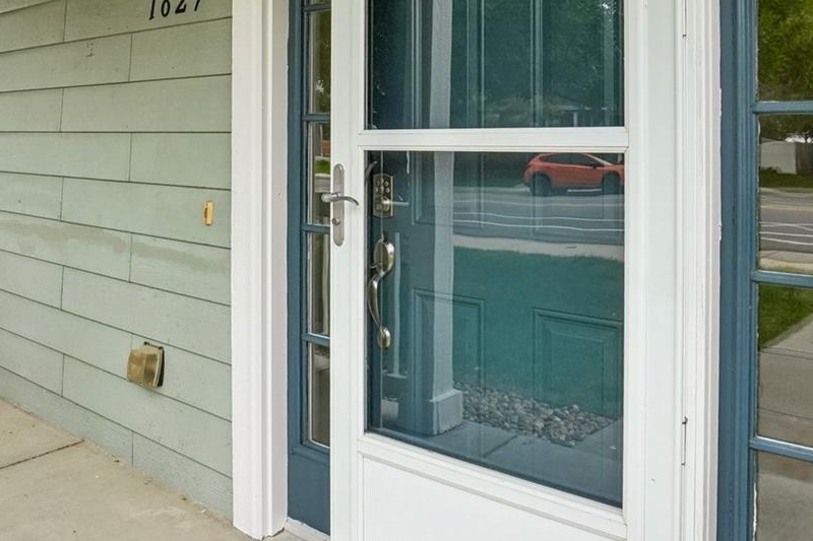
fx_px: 677
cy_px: 158
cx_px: 421
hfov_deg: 61.9
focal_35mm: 30
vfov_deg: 42.7
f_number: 8
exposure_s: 1/320
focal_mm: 10
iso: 400
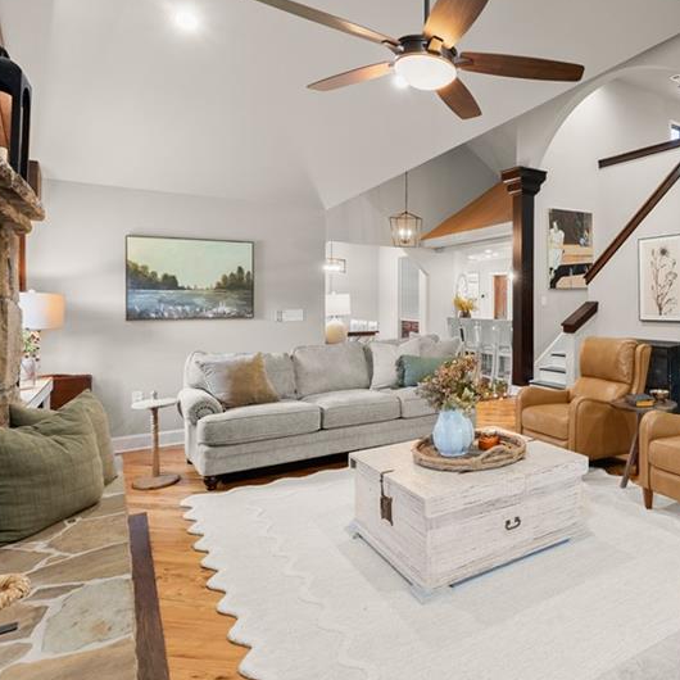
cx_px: 554
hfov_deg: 61.1
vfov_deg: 67.0
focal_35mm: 23
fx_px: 511
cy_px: 297
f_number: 7.1
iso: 800
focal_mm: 14
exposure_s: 1/4
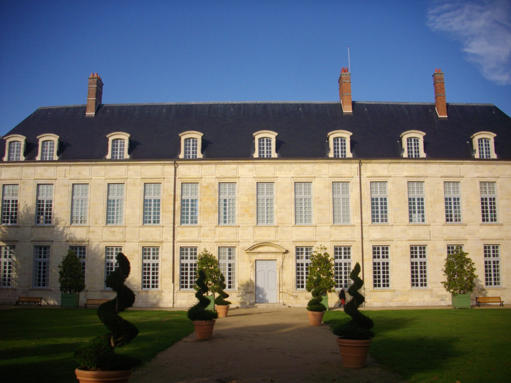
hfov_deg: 50.1
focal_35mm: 37
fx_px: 546
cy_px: 192
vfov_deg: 38.7
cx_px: 256
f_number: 5.6
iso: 100
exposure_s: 1/400
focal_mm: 6.2
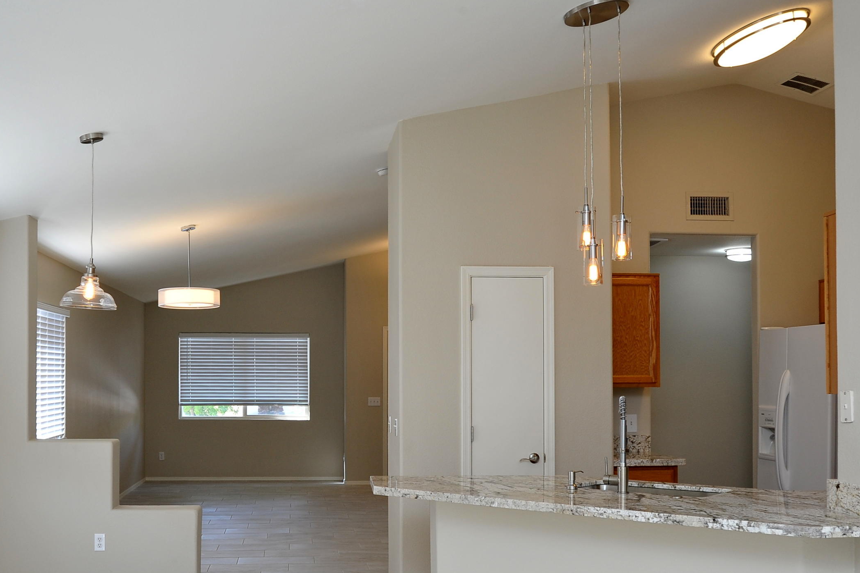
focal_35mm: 43
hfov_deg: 45.3
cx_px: 369
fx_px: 1027
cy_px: 346
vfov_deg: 31.1
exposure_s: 1/30
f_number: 9
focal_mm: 30
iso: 640
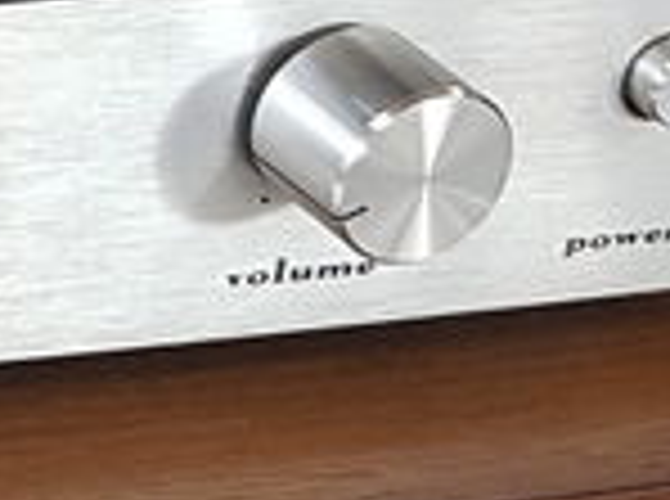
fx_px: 3379
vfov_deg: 8.4
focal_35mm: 175
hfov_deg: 10.0
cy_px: -54
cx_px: -890
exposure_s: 1/50
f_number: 1.7
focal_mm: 4.2
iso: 200
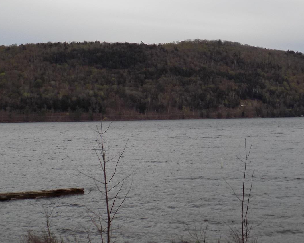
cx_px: 271
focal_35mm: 64
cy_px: 89
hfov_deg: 28.5
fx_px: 576
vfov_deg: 23.8
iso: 80
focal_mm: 6.1
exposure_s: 1/640
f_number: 3.4
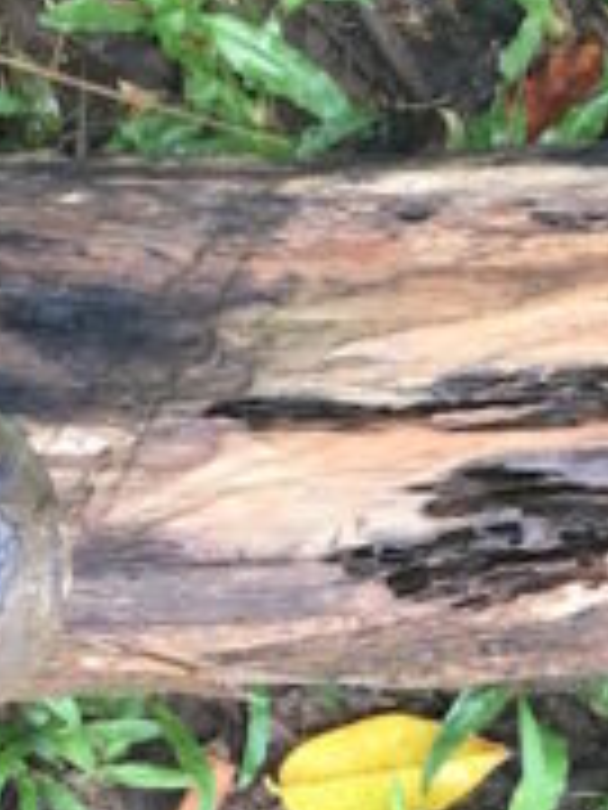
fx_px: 3513
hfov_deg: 9.9
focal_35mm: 150
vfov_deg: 12.7
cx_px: 351
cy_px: 1096
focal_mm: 4.15
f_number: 2.2
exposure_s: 1/40
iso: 25
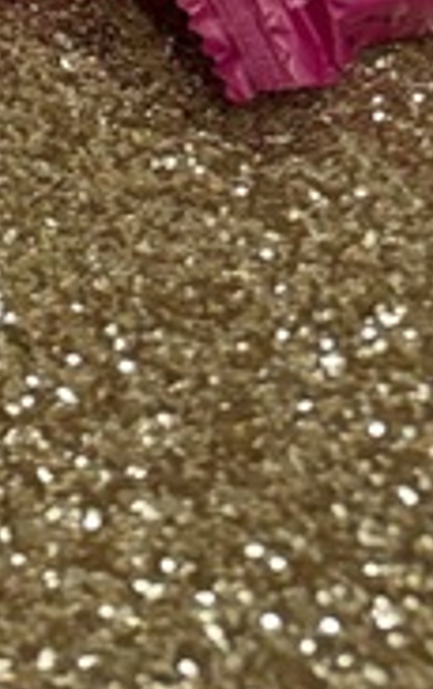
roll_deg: +2.0
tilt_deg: -29.4
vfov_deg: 11.7
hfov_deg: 7.7
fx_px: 2671
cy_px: -1013
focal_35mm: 142
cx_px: -986
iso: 100
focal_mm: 6.76
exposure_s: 1/120
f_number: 1.78
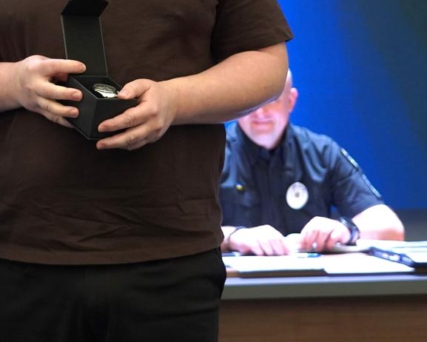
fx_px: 1264
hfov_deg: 18.7
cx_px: 10
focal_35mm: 100
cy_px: -10
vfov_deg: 15.1
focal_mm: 41
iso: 2500
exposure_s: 1/160
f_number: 4
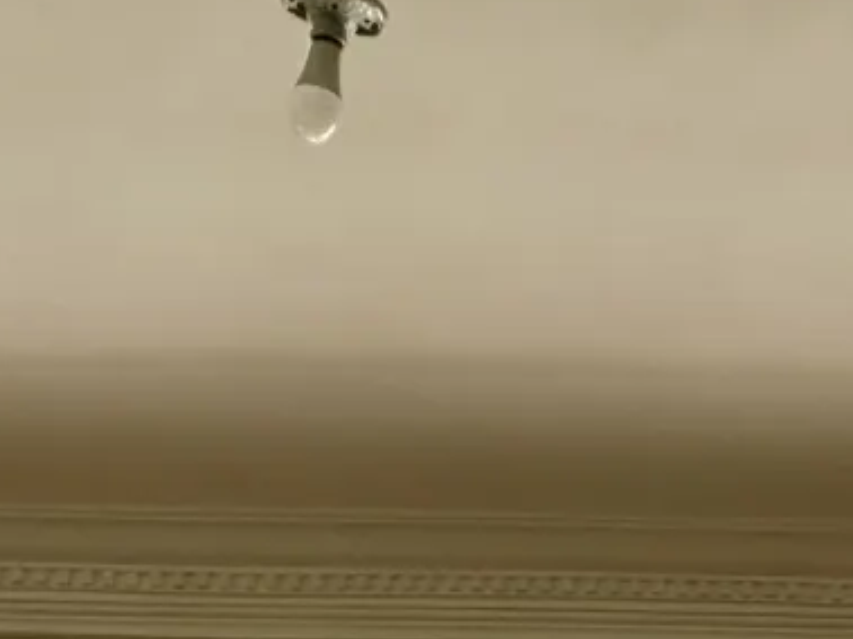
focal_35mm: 71
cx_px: 378
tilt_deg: +1.8
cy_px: 1352
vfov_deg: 15.5
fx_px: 1749
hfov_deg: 27.4
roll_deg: +0.4
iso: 40
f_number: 2.2
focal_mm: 2.22
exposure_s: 1/373
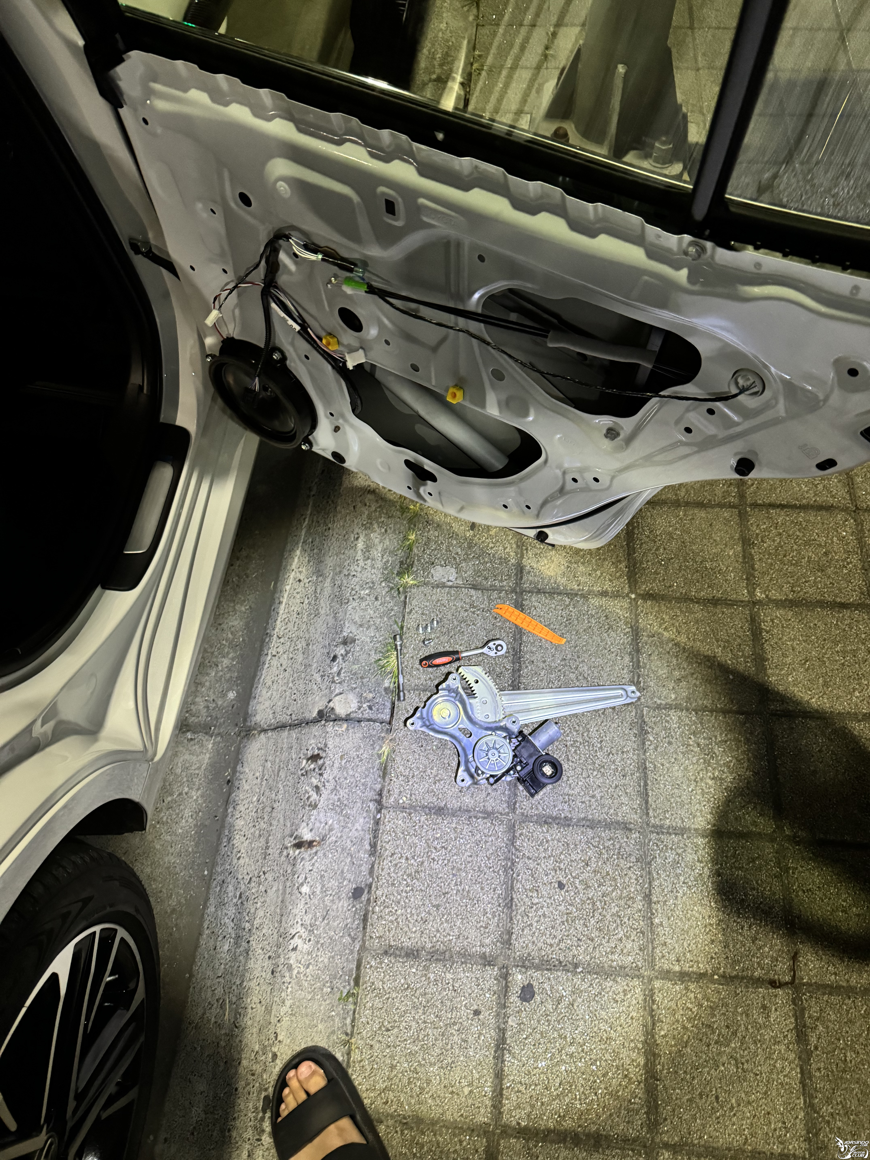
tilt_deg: -62.8
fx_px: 804
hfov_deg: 56.8
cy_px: 580
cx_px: 435
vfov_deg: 71.6
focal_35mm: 24
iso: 800
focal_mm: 6.76
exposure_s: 1/60
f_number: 1.78
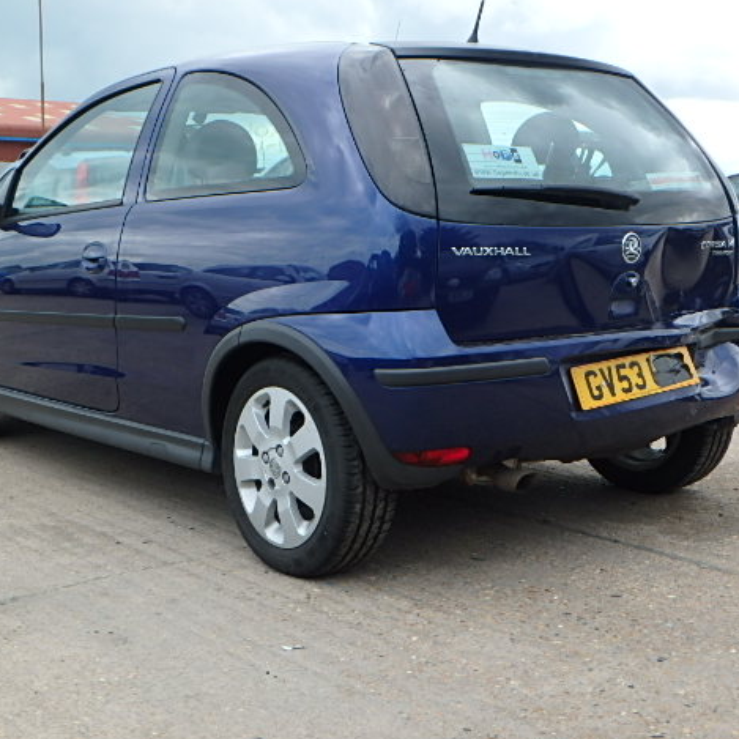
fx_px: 1135
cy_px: 372
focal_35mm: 47
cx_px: 342
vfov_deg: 36.1
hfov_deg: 36.0
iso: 125
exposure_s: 1/200
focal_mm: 6.9
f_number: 5.1
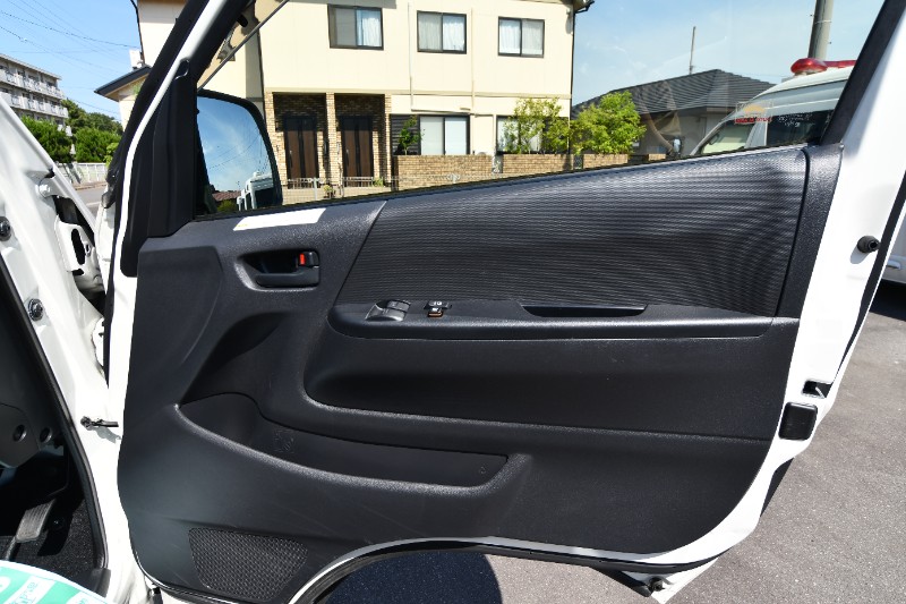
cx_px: 453
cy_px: 302
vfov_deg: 59.5
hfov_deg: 81.2
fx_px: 528
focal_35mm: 21
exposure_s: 1/250
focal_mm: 14
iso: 125
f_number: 8
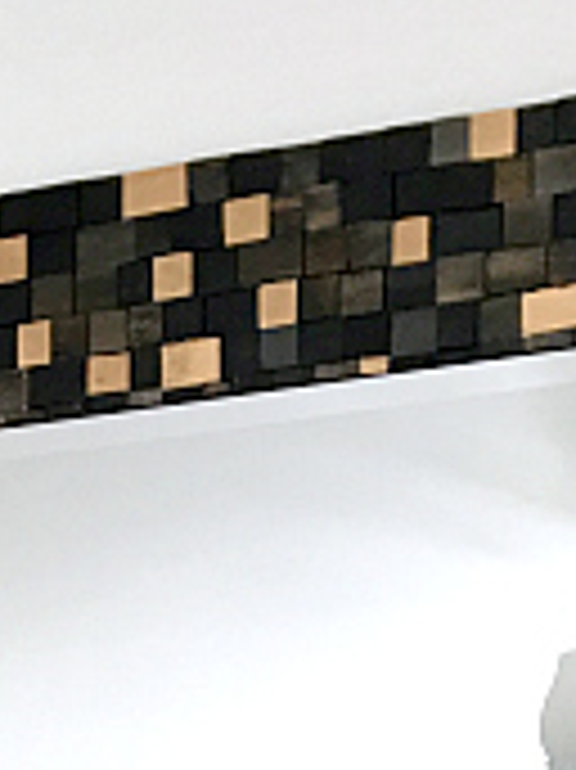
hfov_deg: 10.5
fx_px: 3021
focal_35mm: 136
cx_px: -279
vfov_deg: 12.4
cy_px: 1635
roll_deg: +2.8
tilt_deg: -10.4
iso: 32
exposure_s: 1/15
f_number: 2.2
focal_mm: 4.15
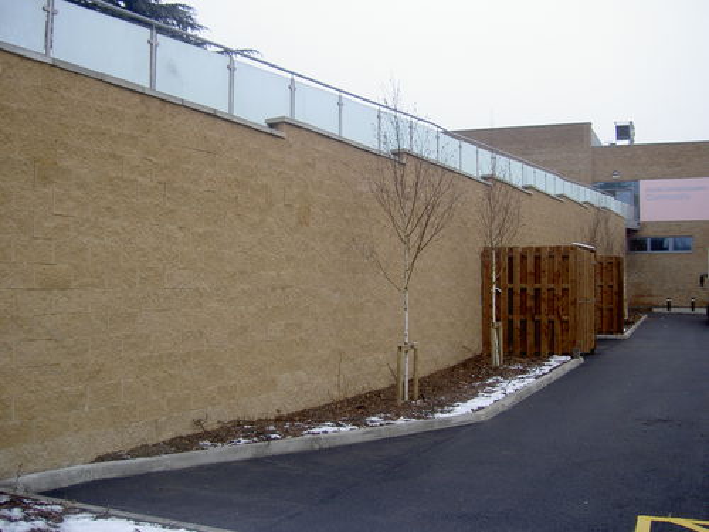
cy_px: 266
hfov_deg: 47.9
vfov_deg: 36.8
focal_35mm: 39
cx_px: 354
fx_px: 799
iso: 100
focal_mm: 8
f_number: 2.8
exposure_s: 1/227
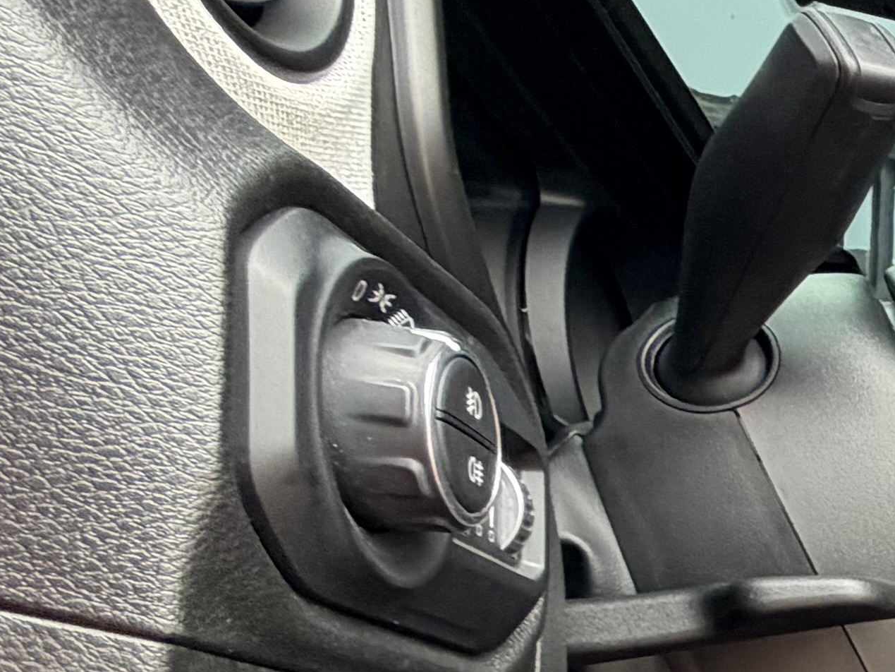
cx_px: 1783
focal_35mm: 63
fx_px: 1629
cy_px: 933
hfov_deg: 19.0
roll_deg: -2.0
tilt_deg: -0.2
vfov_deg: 20.7
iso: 160
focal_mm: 2.22
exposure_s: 1/121
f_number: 2.2
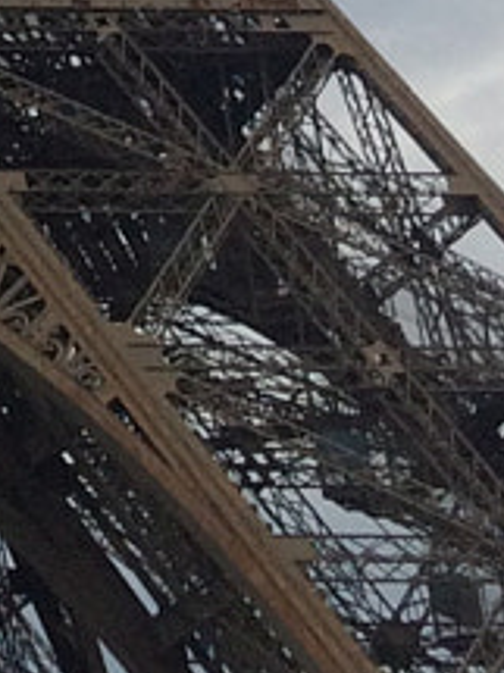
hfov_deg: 6.5
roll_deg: +4.0
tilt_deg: +29.5
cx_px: -798
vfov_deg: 8.1
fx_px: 4197
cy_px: -1205
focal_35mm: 216
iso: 32
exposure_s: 1/237
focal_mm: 4.15
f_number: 2.2
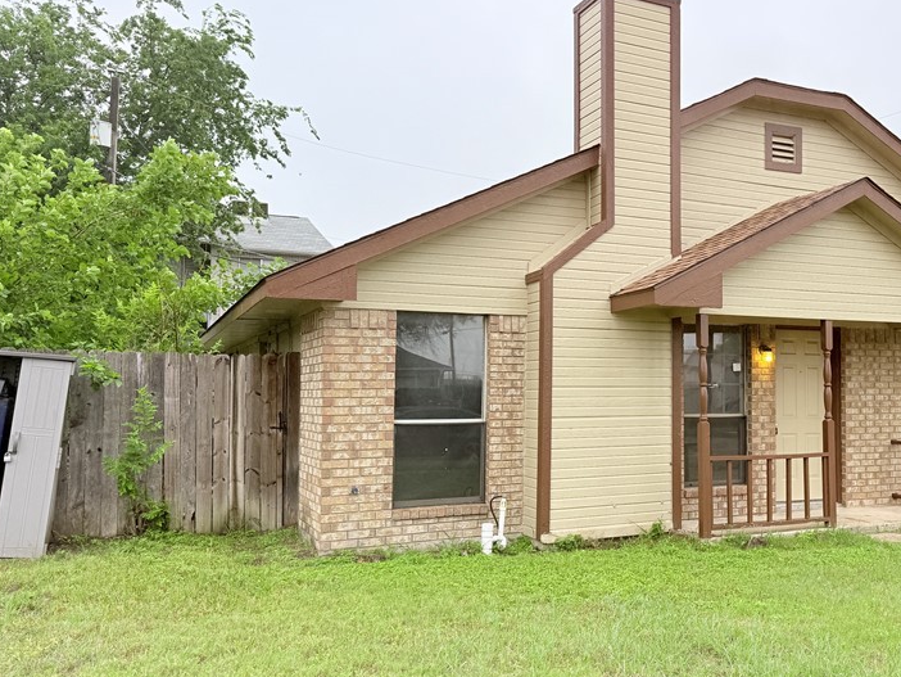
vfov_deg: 40.7
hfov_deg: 51.0
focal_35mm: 35
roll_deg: -1.8
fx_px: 911
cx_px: 646
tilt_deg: +5.9
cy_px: 365
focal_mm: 6.76
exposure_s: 1/341
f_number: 1.78
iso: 80
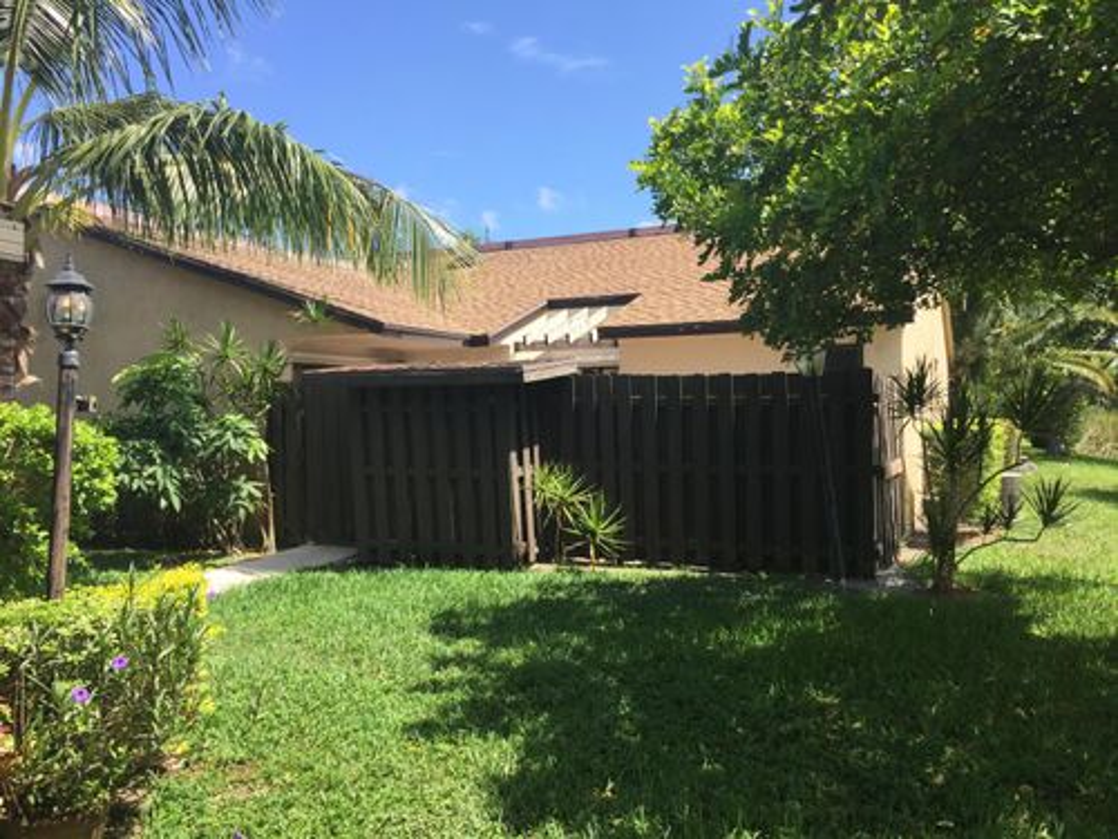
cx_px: 559
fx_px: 937
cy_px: 420
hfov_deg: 61.7
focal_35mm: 29
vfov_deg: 48.2
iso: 32
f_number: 2.2
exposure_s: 1/1041
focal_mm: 4.15
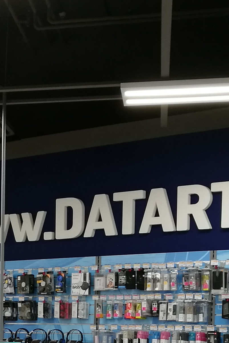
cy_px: 392
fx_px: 878
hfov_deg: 14.3
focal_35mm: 92
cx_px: -63
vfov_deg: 20.9
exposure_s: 1/50
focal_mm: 4.5
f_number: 2.2
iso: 100
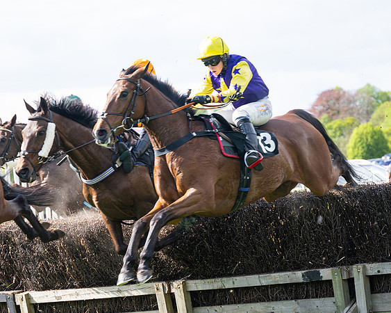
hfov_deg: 11.6
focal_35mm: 166
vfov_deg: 9.3
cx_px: 156
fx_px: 1916
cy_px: 156
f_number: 4
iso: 200
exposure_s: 1/800
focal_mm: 98
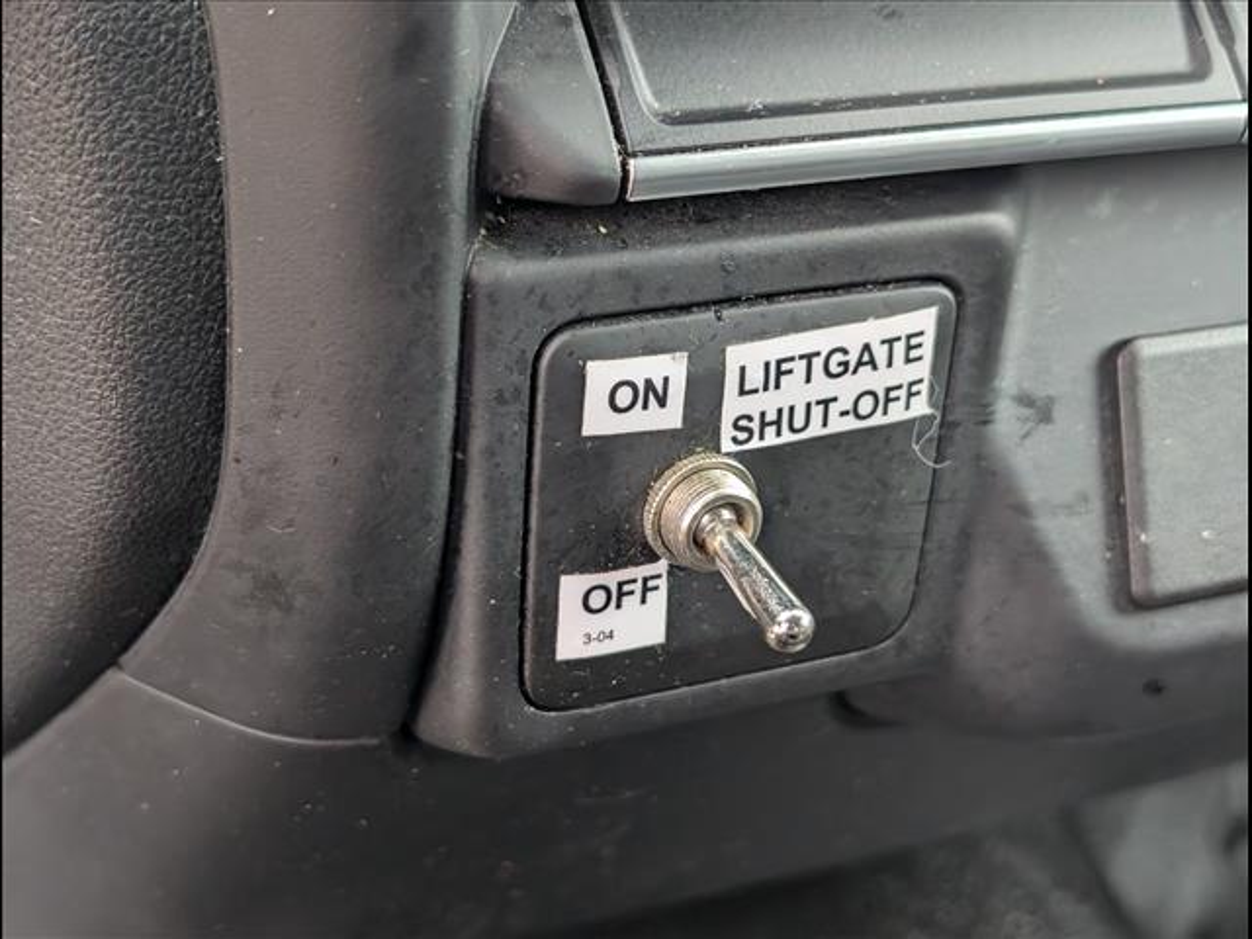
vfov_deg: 29.7
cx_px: 626
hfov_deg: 38.9
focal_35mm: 49
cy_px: 470
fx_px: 1772
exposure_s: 1/286
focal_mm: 6.9
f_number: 1.68
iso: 433
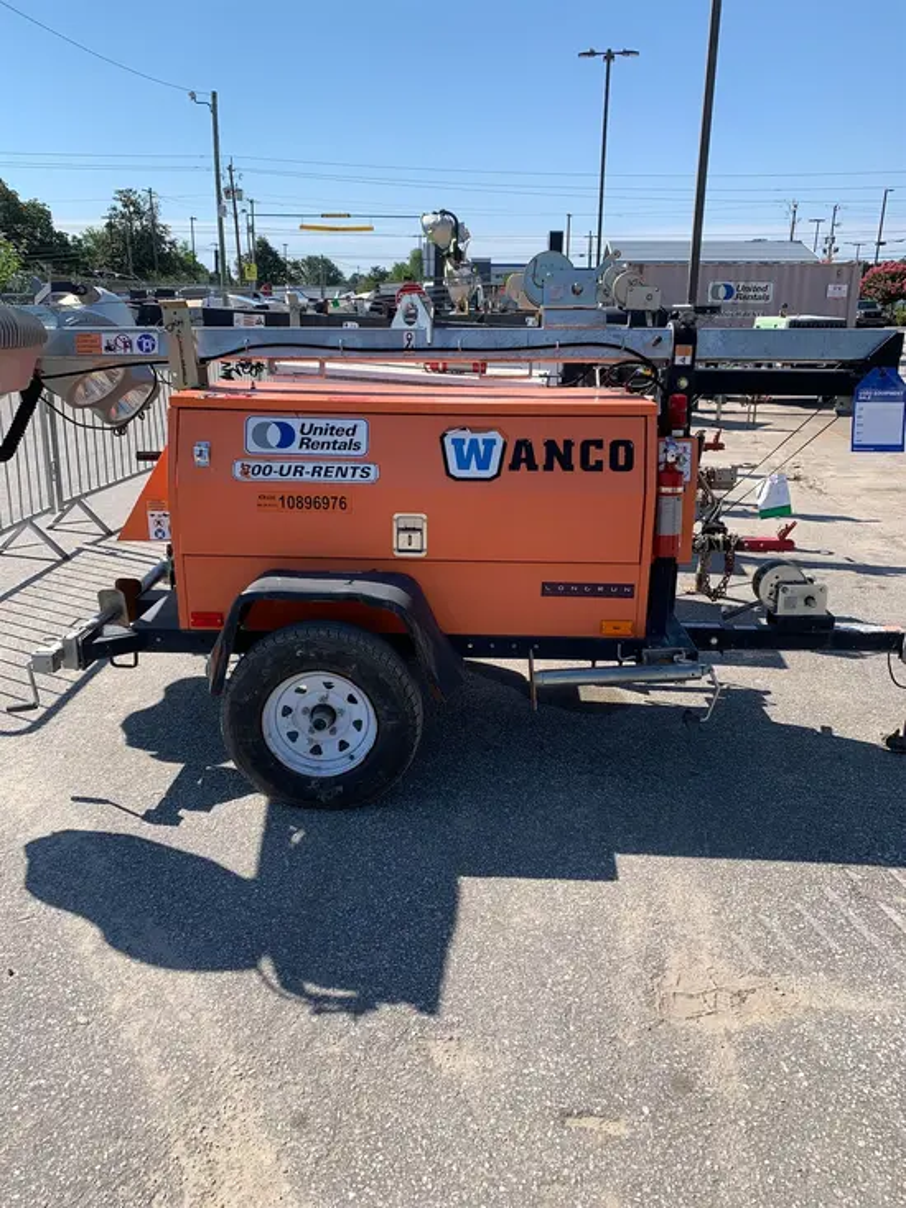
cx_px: 453
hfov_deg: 53.1
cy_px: 604
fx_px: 907
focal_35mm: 26
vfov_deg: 67.3
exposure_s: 1/1953
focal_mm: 4.25
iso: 25
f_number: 1.8
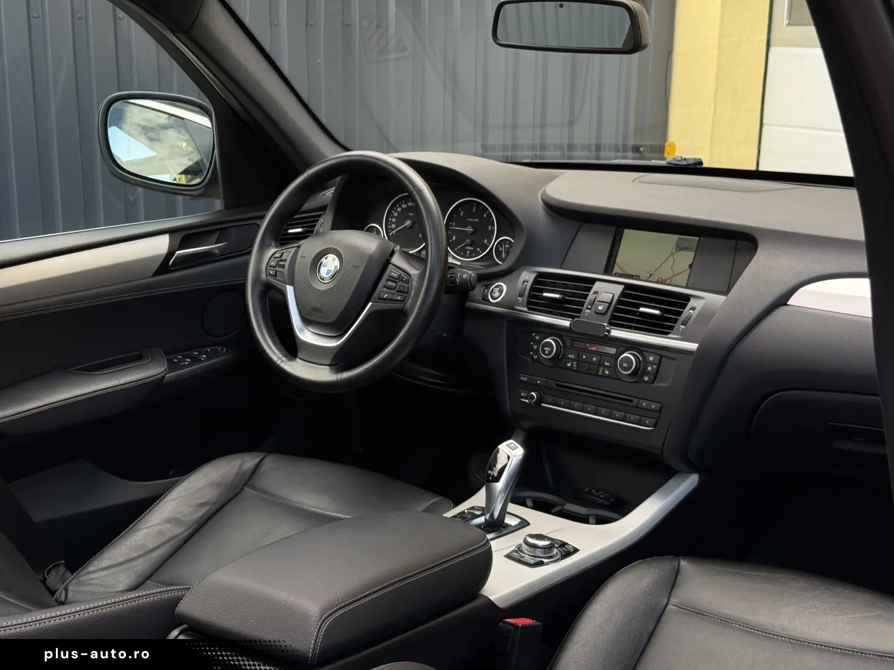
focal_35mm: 48
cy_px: 335
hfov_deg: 39.7
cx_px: 447
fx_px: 1240
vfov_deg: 30.3
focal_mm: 6.76
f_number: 1.78
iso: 100
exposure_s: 1/322
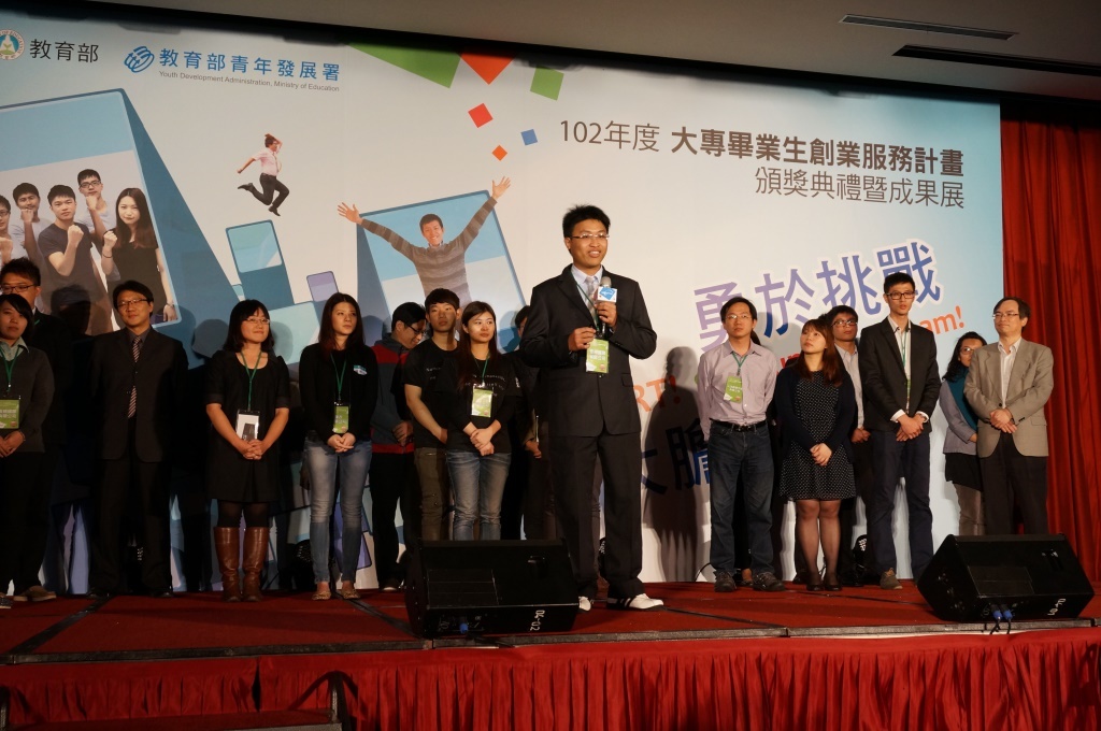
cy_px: 366
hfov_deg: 49.6
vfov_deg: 34.1
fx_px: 1191
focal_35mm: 39
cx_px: 550
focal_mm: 26
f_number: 5.6
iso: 1000
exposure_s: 1/60
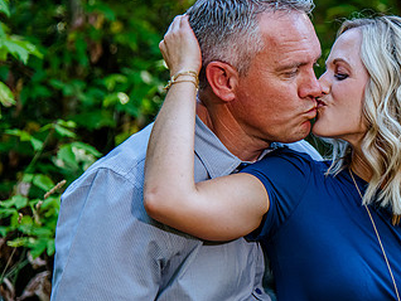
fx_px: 1797
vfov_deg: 9.6
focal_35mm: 155
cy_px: 154
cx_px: 380
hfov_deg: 12.6
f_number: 4
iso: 800
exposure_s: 1/320
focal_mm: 78
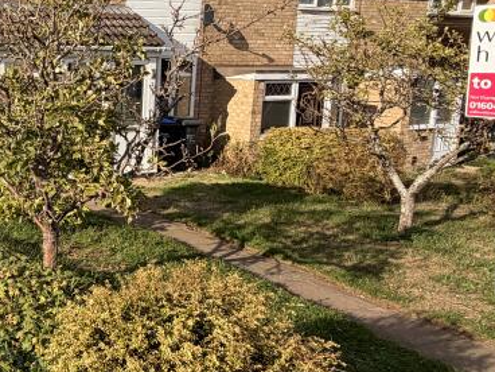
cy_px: 146
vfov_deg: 36.7
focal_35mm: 39
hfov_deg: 41.2
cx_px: -8
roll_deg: -0.1
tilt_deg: -10.0
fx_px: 558
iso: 25
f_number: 2.2
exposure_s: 1/770
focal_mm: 2.22
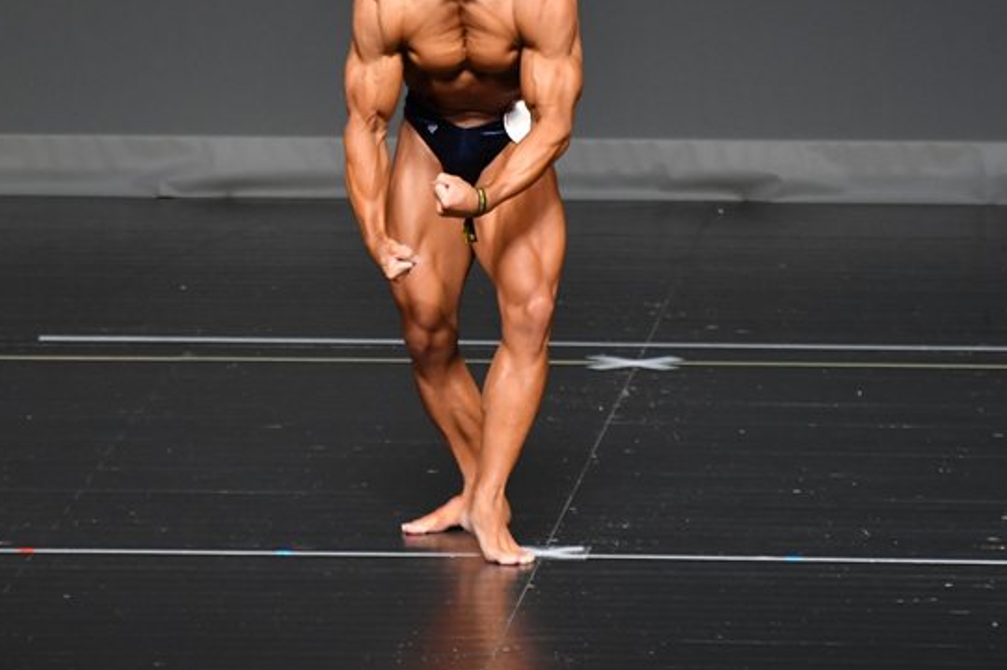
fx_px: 15011
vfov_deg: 2.6
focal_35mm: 537
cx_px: 546
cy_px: 208
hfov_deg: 3.8
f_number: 5.6
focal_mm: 250
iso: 2500
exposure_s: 1/400
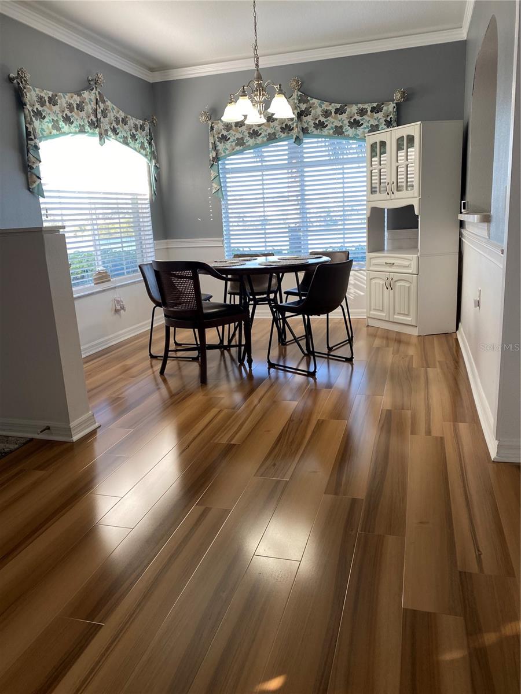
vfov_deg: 67.3
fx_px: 522
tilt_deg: -11.8
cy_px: 347
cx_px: 260
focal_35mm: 26
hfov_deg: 53.1
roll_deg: +3.5
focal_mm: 4.25
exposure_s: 1/120
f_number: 1.8
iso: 64
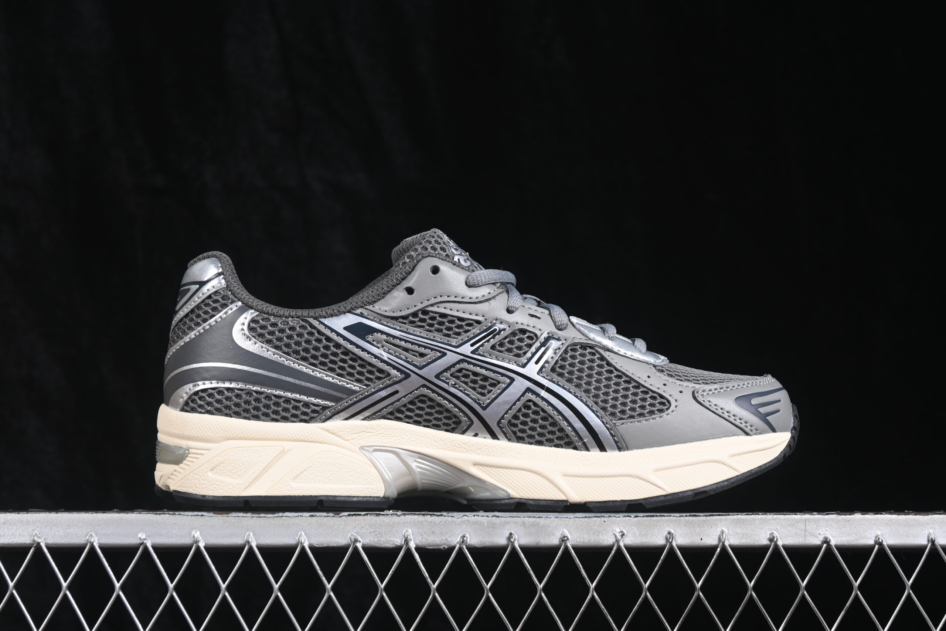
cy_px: 316
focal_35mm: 75
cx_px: 473
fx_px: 1971
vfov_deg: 18.2
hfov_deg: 27.0
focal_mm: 50
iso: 160
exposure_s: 1/60
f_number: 7.1
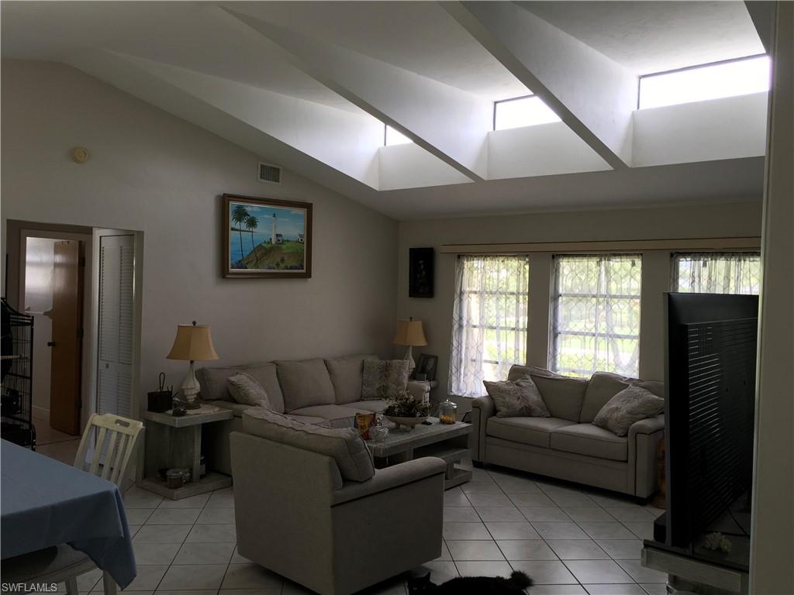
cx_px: 397
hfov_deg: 61.7
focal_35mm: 29
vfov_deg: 48.2
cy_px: 298
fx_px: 665
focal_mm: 4.15
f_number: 2.2
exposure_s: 1/60
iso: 32
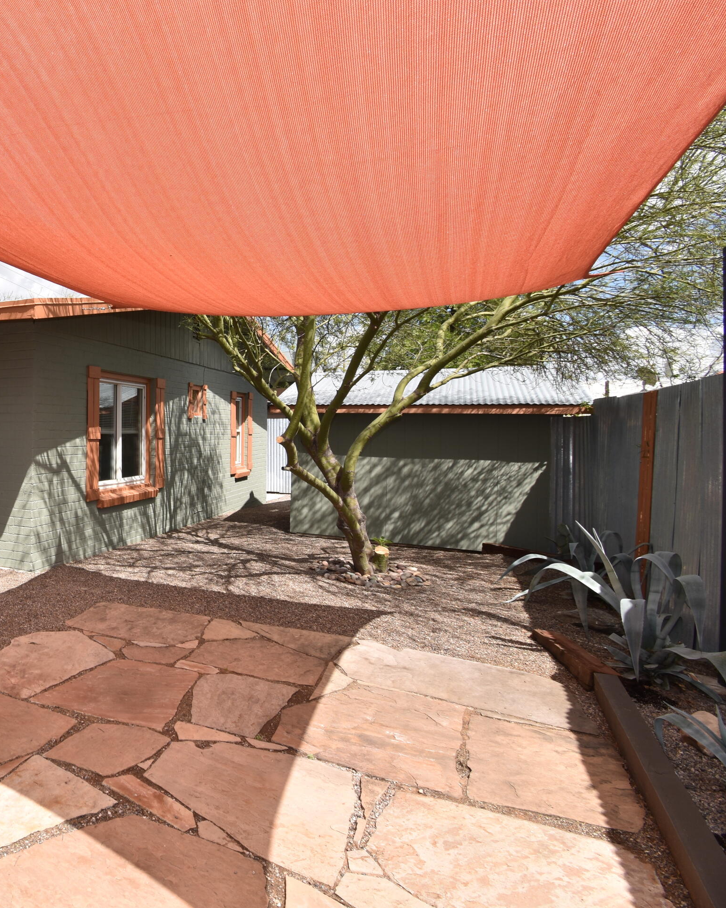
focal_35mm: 22
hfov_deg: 52.2
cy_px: 437
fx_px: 591
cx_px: 24
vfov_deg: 75.0
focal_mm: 10
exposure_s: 1/200
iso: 100
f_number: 8
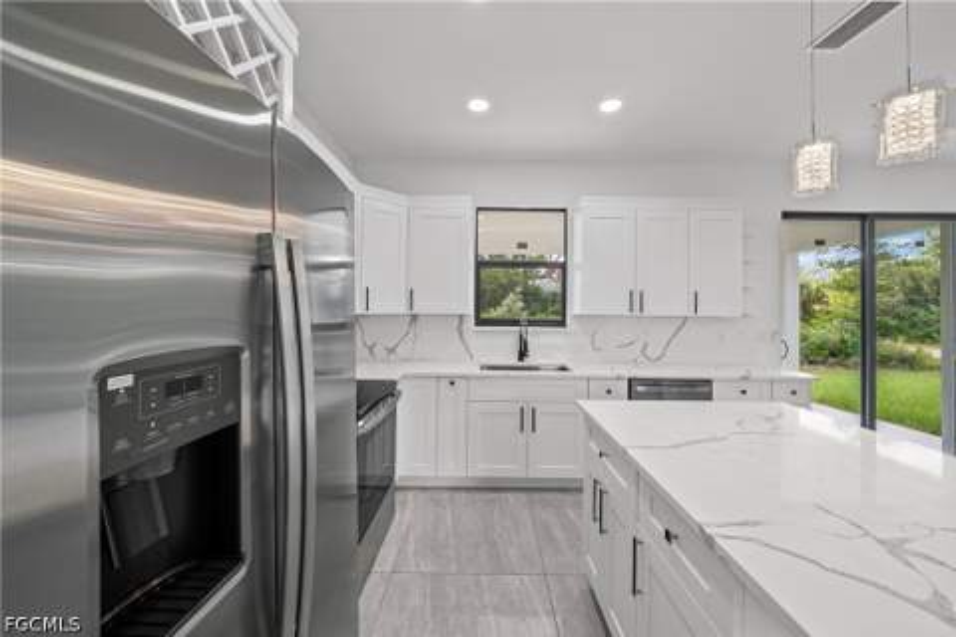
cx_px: 478
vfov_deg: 85.4
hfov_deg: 108.3
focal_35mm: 13
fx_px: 345
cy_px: 318
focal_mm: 13
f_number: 9
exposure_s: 1/3
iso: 200
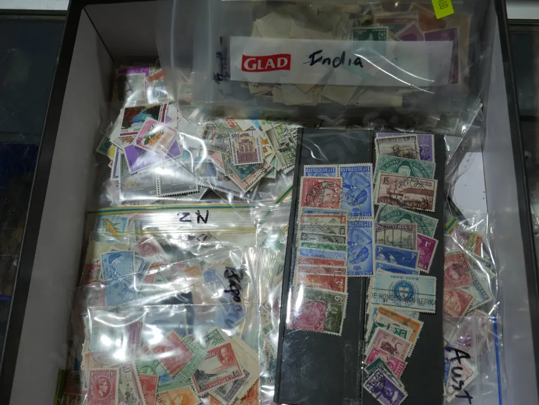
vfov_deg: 32.9
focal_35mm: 44
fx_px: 685
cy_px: 202
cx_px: 270
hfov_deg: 42.9
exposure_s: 1/125
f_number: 5.6
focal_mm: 22
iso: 200
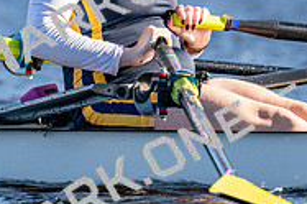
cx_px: 190
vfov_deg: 1.1
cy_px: -76
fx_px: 10590
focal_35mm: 1244
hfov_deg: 1.7
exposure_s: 1/2500
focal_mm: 400
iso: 560
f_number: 4.5
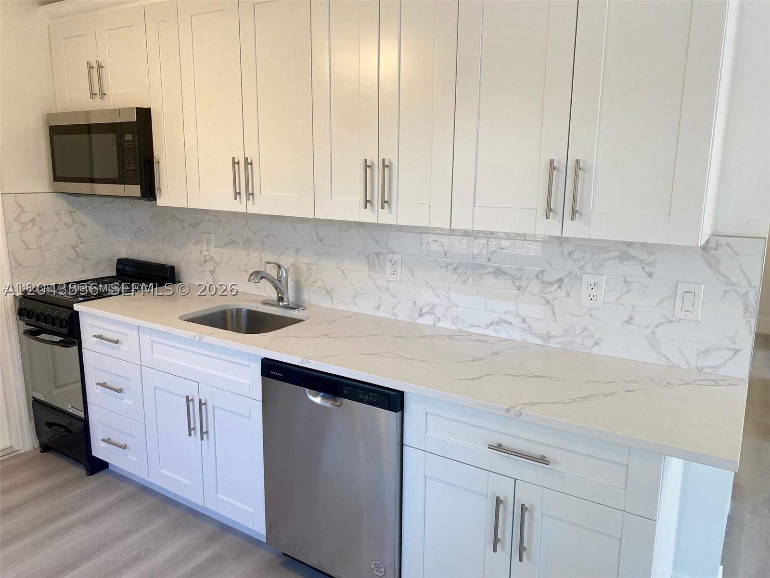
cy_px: 289
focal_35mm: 26
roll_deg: -0.6
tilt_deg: -11.9
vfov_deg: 53.1
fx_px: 578
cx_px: 385
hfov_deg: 67.3
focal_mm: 4.25
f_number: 1.8
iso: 64
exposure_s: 1/120
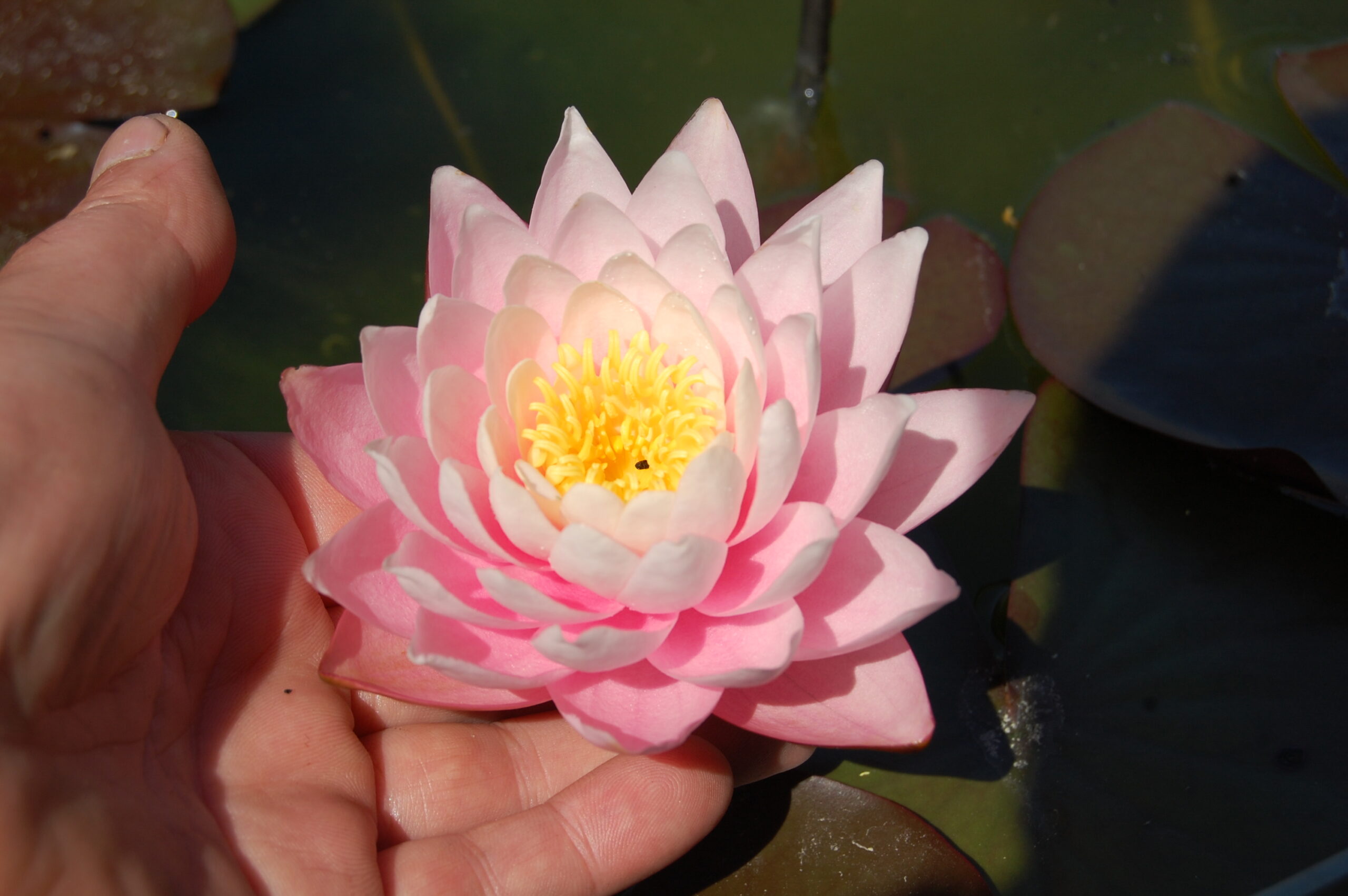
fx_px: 2806
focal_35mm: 75
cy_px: 448
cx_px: 674
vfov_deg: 18.1
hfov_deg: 27.0
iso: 200
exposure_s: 1/500
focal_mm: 50
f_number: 11
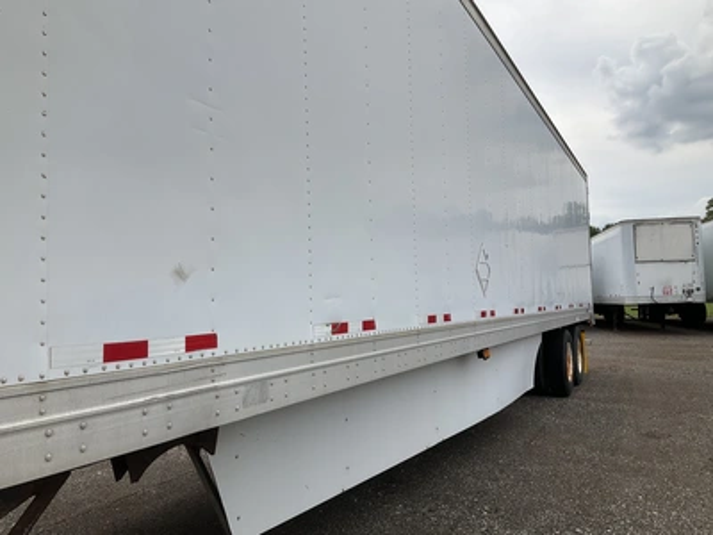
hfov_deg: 61.7
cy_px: 268
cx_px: 356
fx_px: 597
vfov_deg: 48.2
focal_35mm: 29
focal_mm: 3
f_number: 1.8
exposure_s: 1/2227
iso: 25
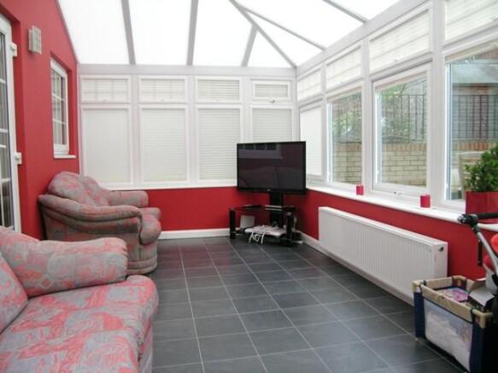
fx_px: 403
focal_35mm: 28
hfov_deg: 63.5
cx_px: 249
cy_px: 186
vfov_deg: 49.7
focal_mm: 5.8
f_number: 3.1
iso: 50
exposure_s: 1/68.1
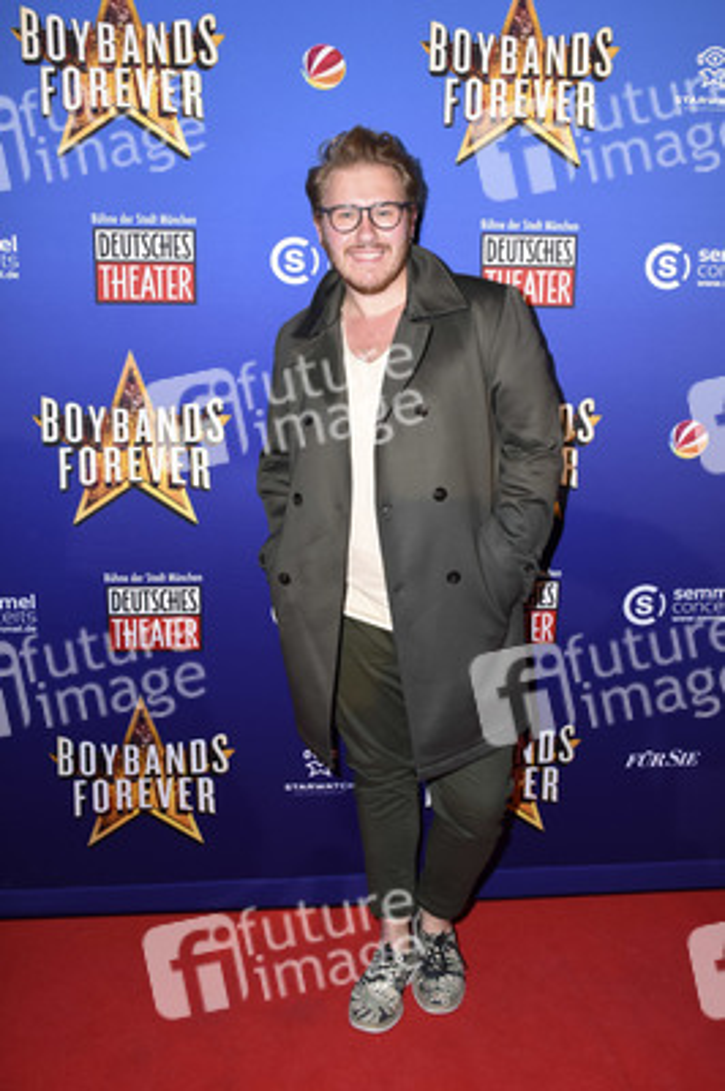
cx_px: 362
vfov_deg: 57.3
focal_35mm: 33
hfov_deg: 39.9
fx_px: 999
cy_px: 546
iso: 640
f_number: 5.6
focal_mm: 22
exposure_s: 1/160
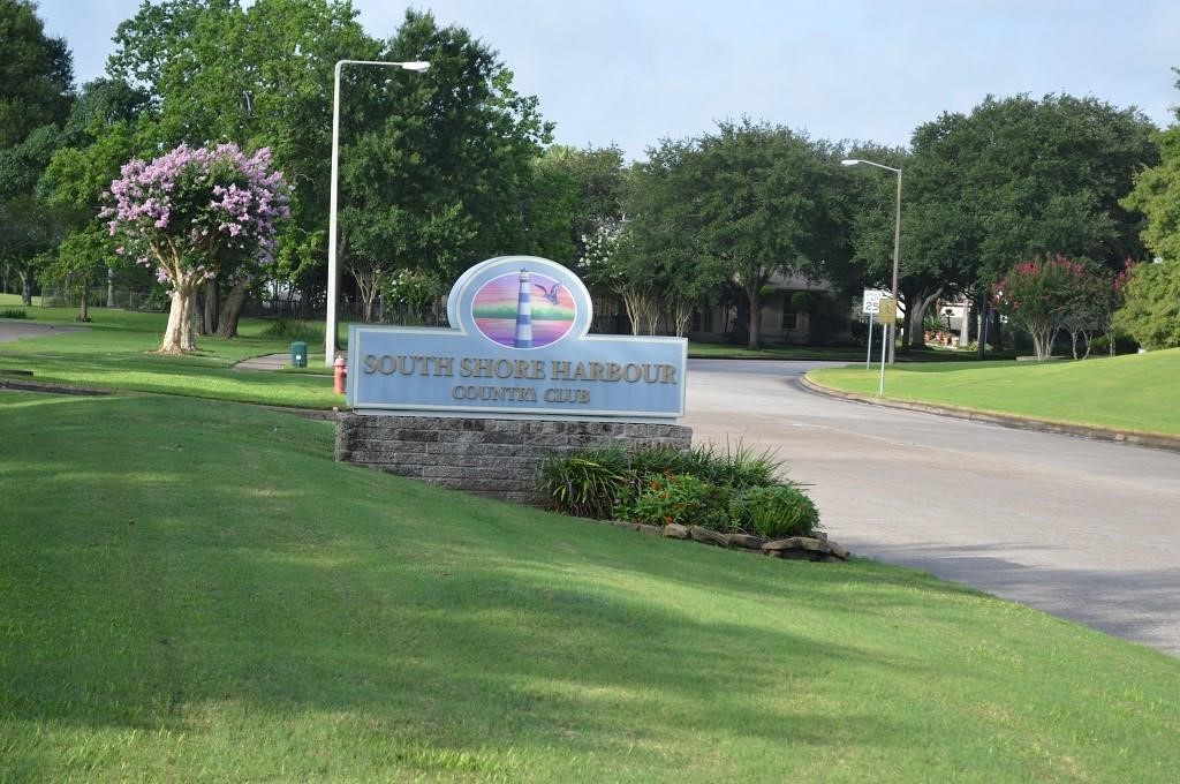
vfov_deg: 16.5
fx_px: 2701
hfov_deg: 24.6
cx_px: 590
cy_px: 392
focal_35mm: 82
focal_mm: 55
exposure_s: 1/160
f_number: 6.3
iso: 100
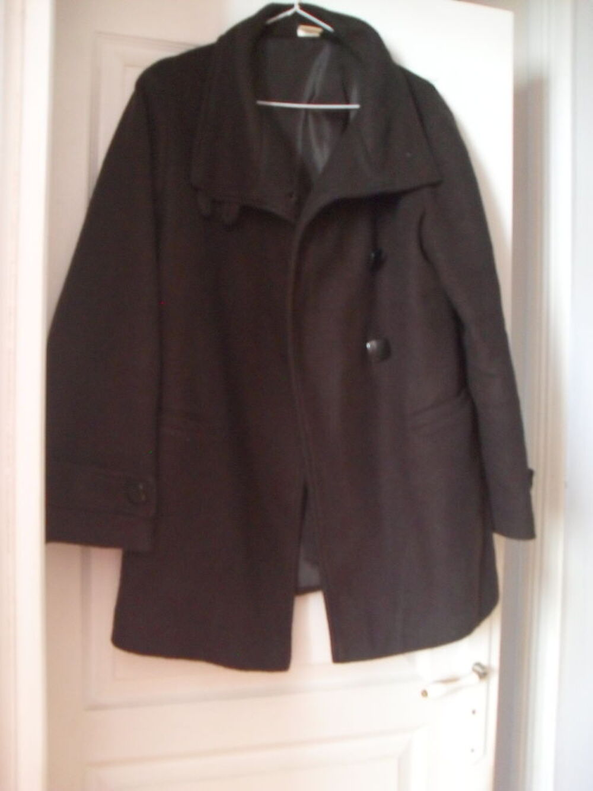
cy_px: 396
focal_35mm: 35
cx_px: 296
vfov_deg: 52.6
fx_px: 799
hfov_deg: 40.7
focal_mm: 6.2
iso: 400
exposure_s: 1/15
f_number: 2.8
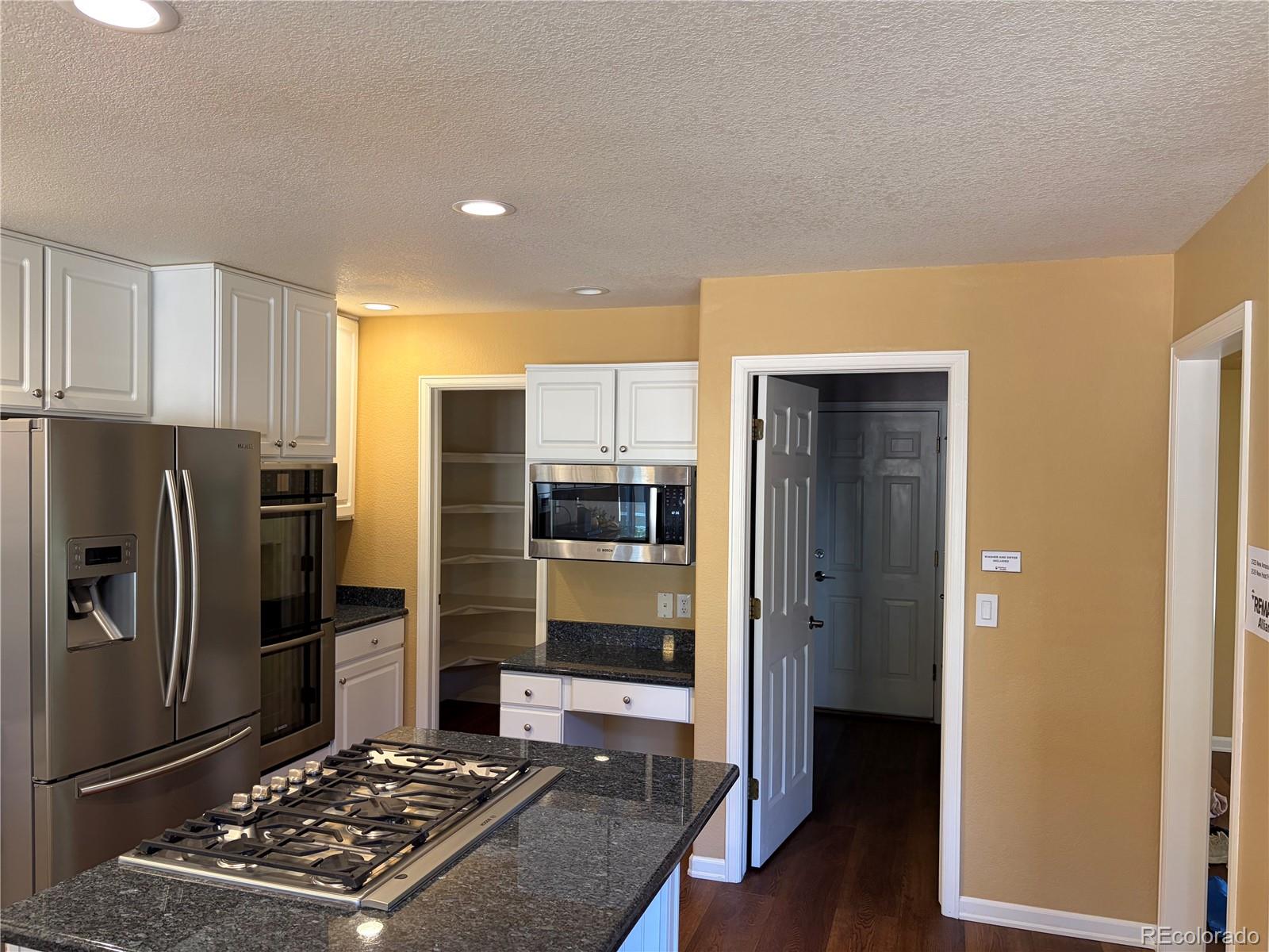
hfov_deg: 67.3
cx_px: 634
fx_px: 953
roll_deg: -0.7
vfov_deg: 53.1
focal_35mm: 26
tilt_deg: -0.3
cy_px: 476
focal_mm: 5.96
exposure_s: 1/60
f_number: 1.6
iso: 100
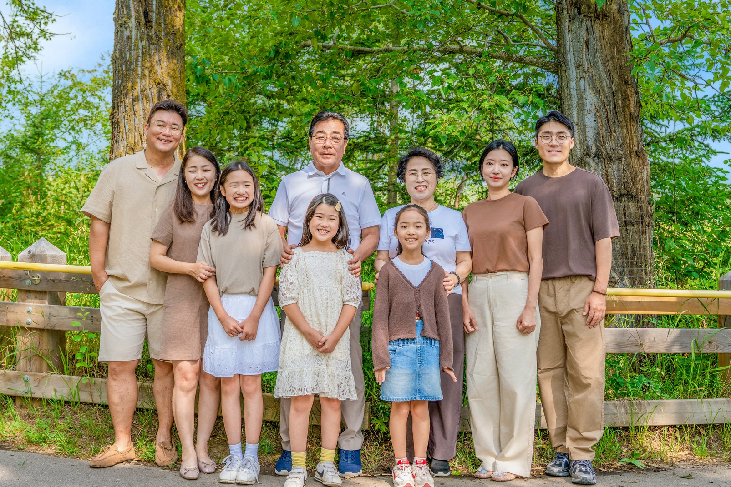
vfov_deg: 26.4
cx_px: 334
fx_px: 1036
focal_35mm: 51
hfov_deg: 38.9
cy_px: 184
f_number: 4
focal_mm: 32
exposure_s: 1/320
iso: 100
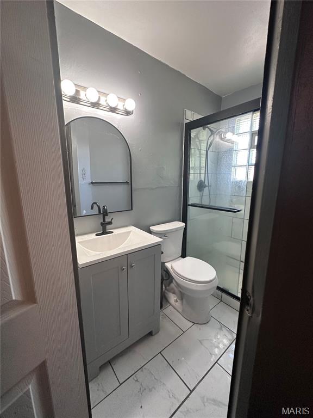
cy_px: 209
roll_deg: -1.1
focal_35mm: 14
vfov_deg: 102.1
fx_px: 169
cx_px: 156
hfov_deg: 85.7
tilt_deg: -11.0
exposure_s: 1/120
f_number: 2.2
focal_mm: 2.22
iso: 250
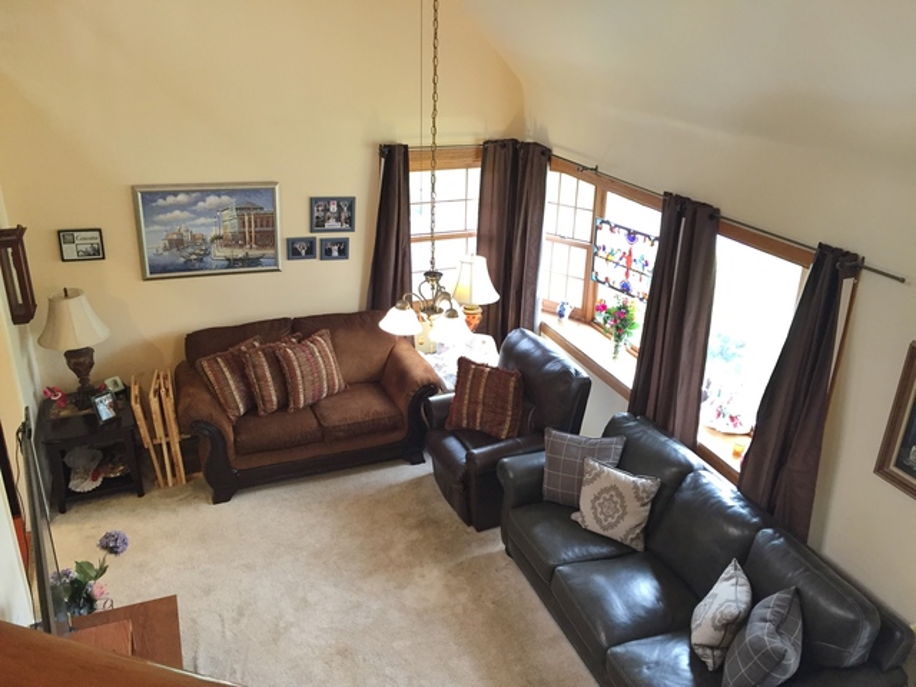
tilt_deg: -23.1
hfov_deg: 61.7
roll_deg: -1.4
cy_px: 344
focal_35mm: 29
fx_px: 767
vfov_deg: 48.2
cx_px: 458
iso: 125
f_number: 2.2
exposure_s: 1/30
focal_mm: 4.15
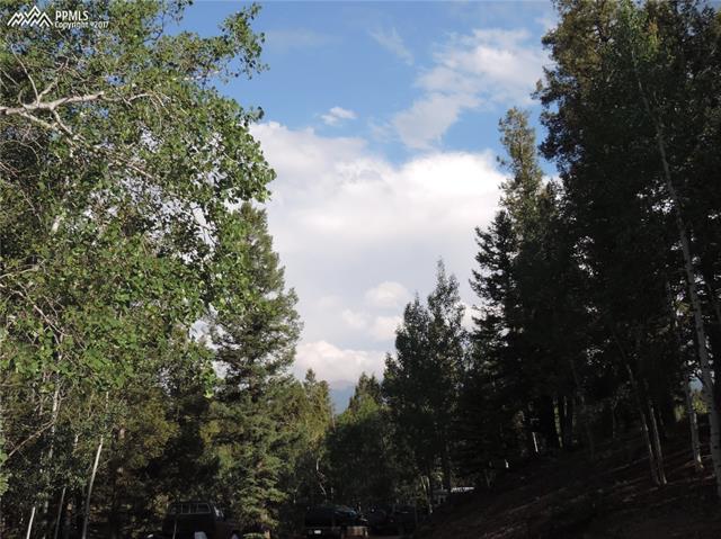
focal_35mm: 47
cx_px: 360
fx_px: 978
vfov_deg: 30.8
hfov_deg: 40.5
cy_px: 270
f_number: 3.5
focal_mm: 8.3
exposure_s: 1/2000
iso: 220
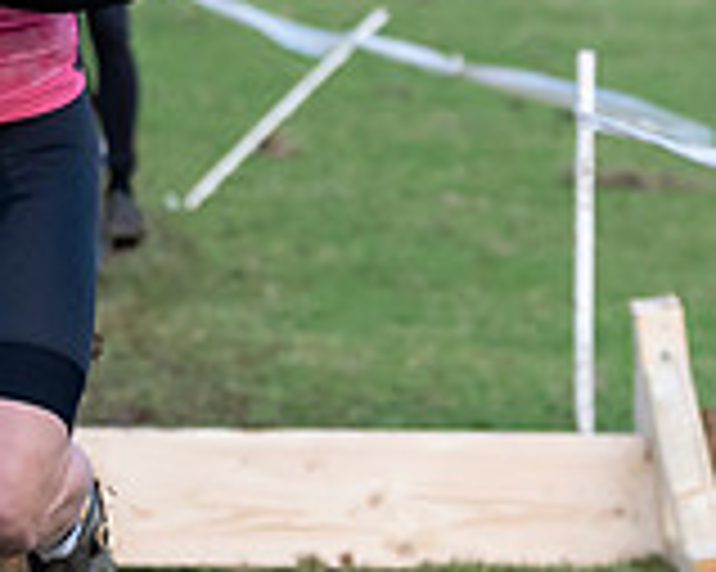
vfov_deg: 3.3
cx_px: -185
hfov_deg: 4.1
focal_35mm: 474
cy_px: -333
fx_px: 10038
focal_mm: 99
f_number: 4
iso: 2500
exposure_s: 1/1000
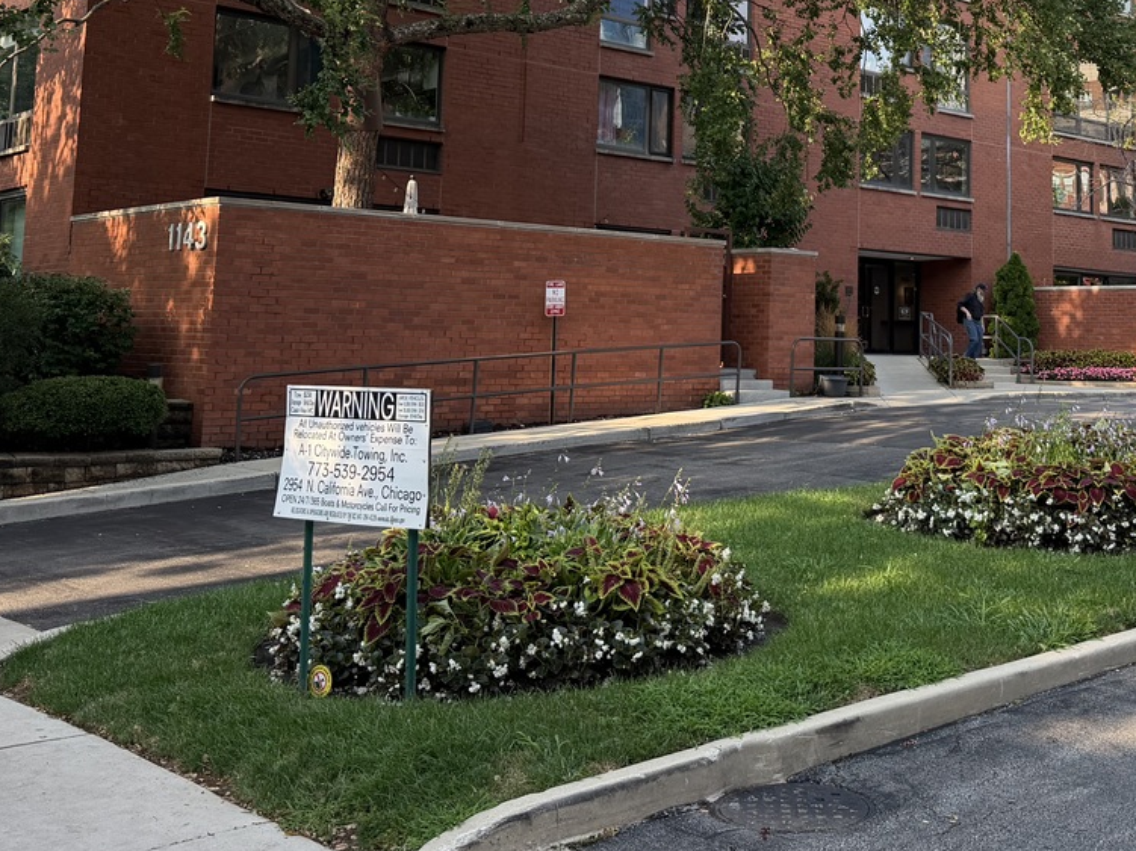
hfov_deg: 40.6
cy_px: 162
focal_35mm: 46
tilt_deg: +6.8
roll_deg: -0.2
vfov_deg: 30.7
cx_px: 788
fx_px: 1509
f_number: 1.78
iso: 100
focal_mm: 6.76
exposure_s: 1/943
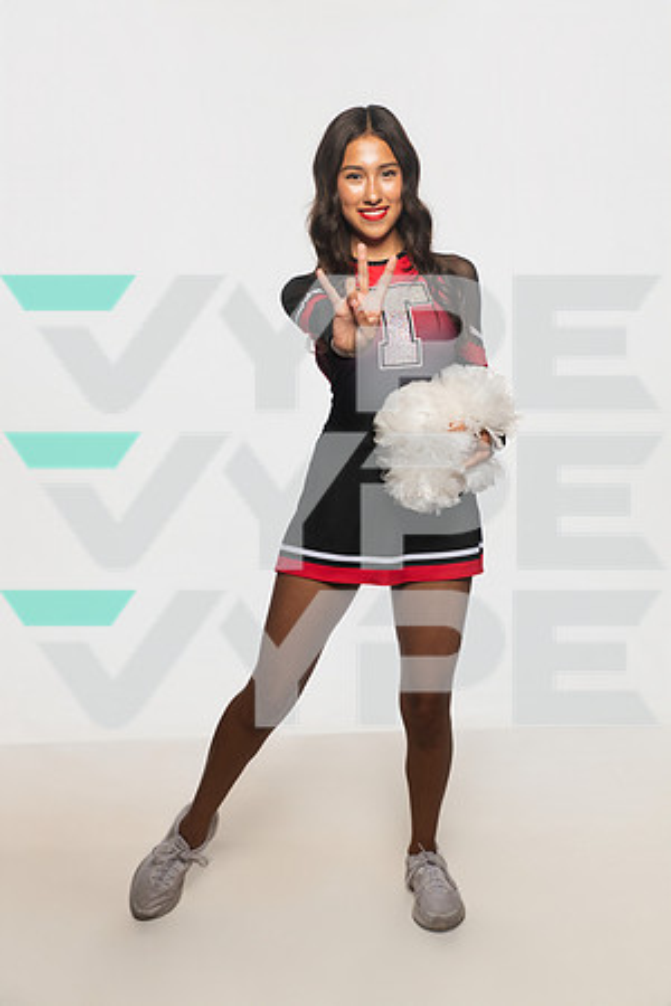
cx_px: 336
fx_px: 1454
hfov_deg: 26.0
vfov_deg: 38.2
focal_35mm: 52
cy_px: 503
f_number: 6.3
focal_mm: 52
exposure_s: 1/200
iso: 500
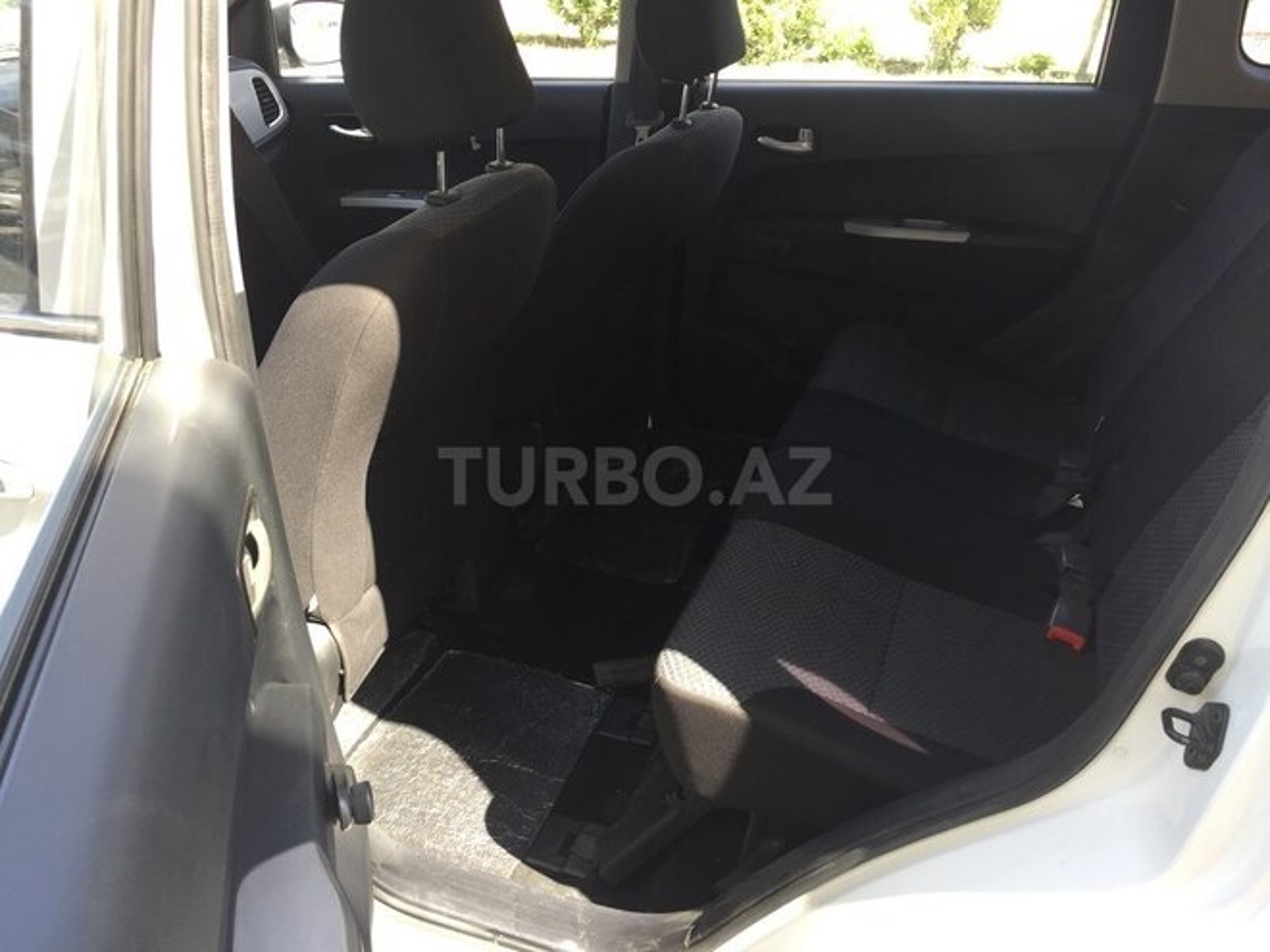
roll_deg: -2.4
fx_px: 1064
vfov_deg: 48.2
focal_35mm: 29
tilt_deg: -27.5
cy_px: 476
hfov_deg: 61.7
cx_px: 635
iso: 32
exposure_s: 1/111
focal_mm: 4.15
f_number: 2.2
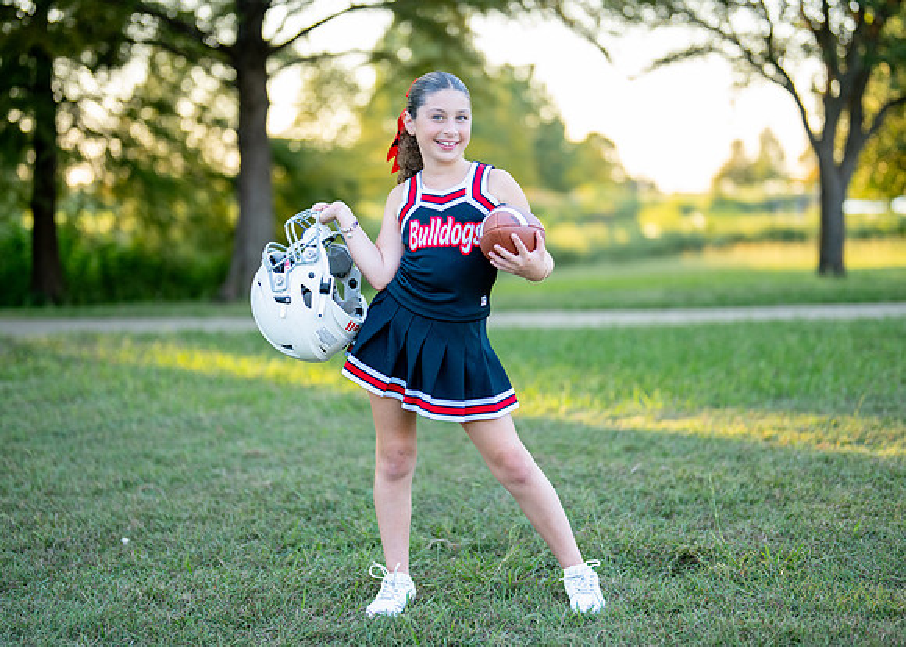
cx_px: 451
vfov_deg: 23.3
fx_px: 1567
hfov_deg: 32.3
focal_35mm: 61
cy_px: 296
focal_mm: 50
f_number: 1.2
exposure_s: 1/1000
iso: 200
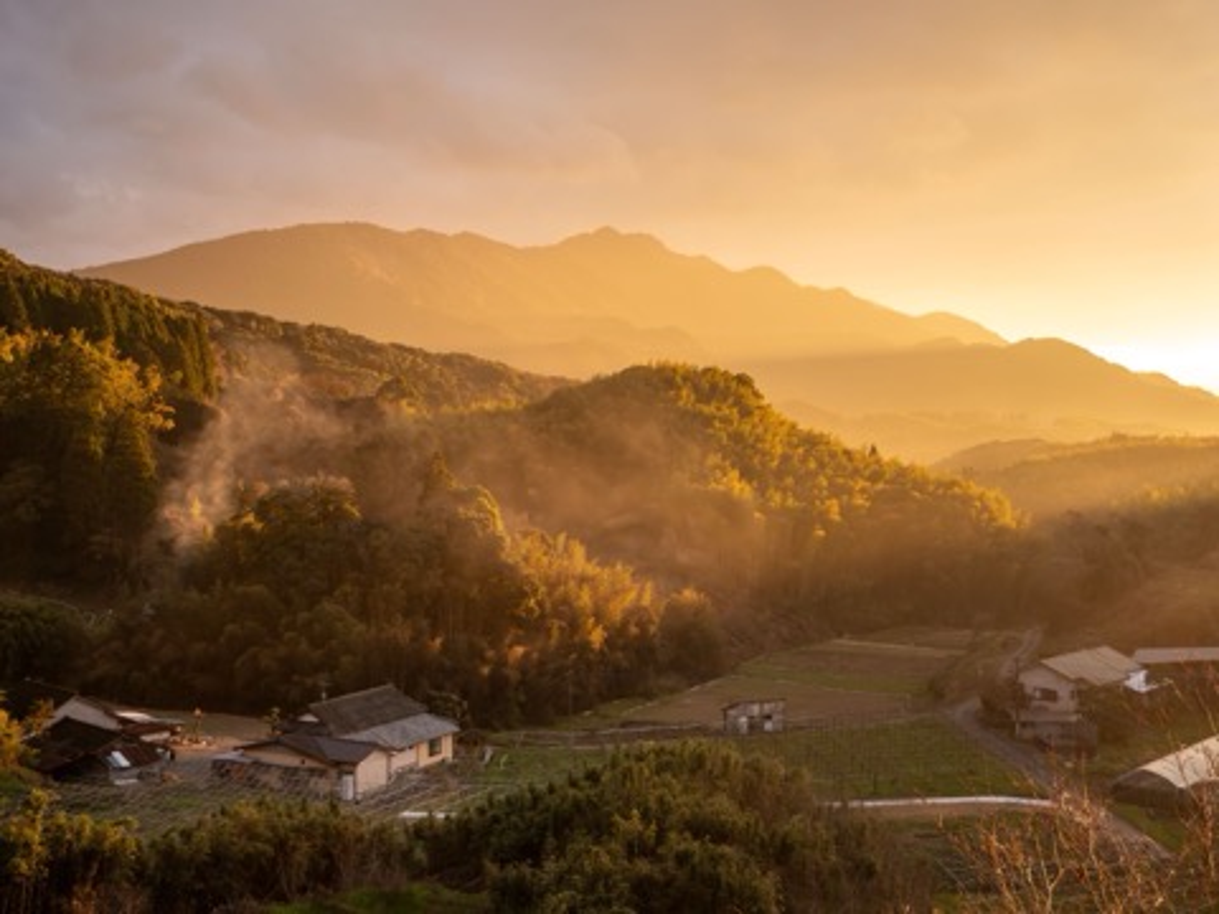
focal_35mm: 44
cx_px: 610
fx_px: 1549
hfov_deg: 42.9
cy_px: 457
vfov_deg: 32.9
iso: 250
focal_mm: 22
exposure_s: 1/60
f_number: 4.2
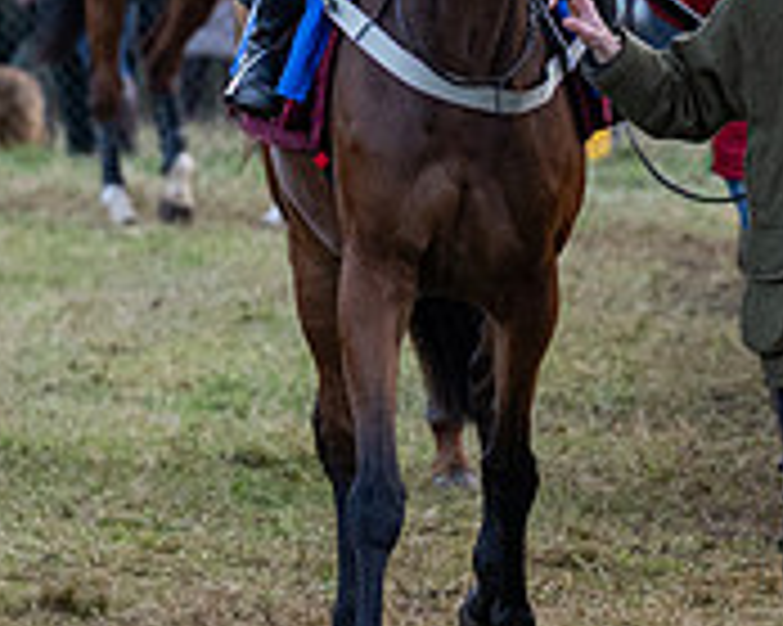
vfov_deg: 1.9
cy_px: 18
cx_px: 650
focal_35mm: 818
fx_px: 18946
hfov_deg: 2.4
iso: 800
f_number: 4
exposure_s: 1/400
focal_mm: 150
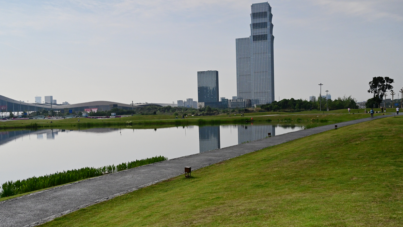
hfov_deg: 57.3
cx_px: 201
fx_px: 369
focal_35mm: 35
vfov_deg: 34.0
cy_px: 133
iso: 2200
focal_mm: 32.5
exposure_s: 1/8000
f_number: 7.1
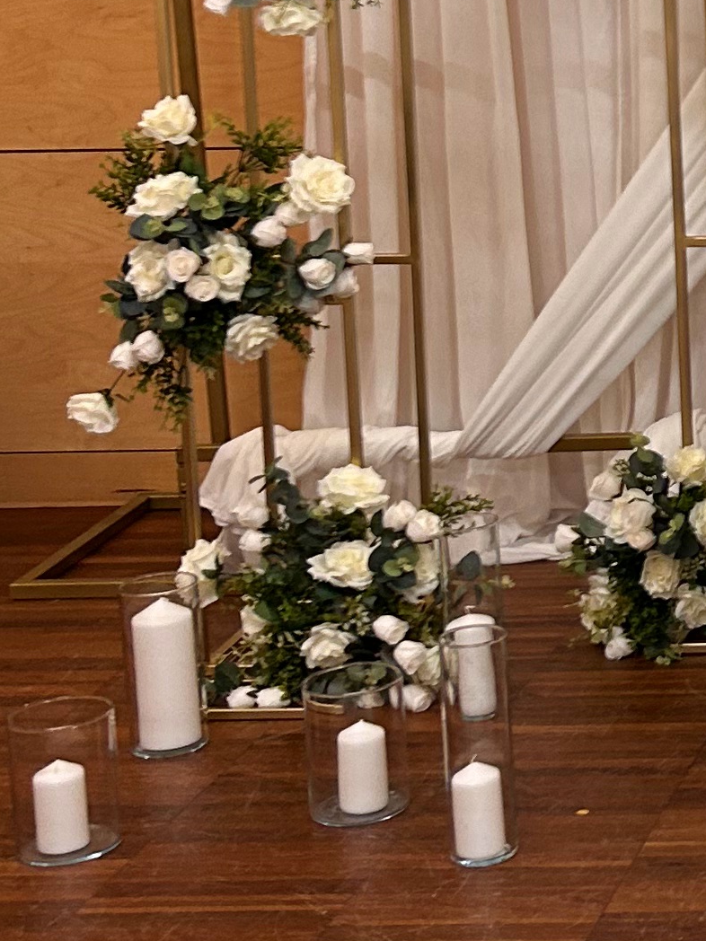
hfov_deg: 13.2
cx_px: 1314
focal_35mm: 100
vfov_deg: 19.3
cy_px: 101
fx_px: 2719
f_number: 1.5
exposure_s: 1/50
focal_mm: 5.7
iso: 100
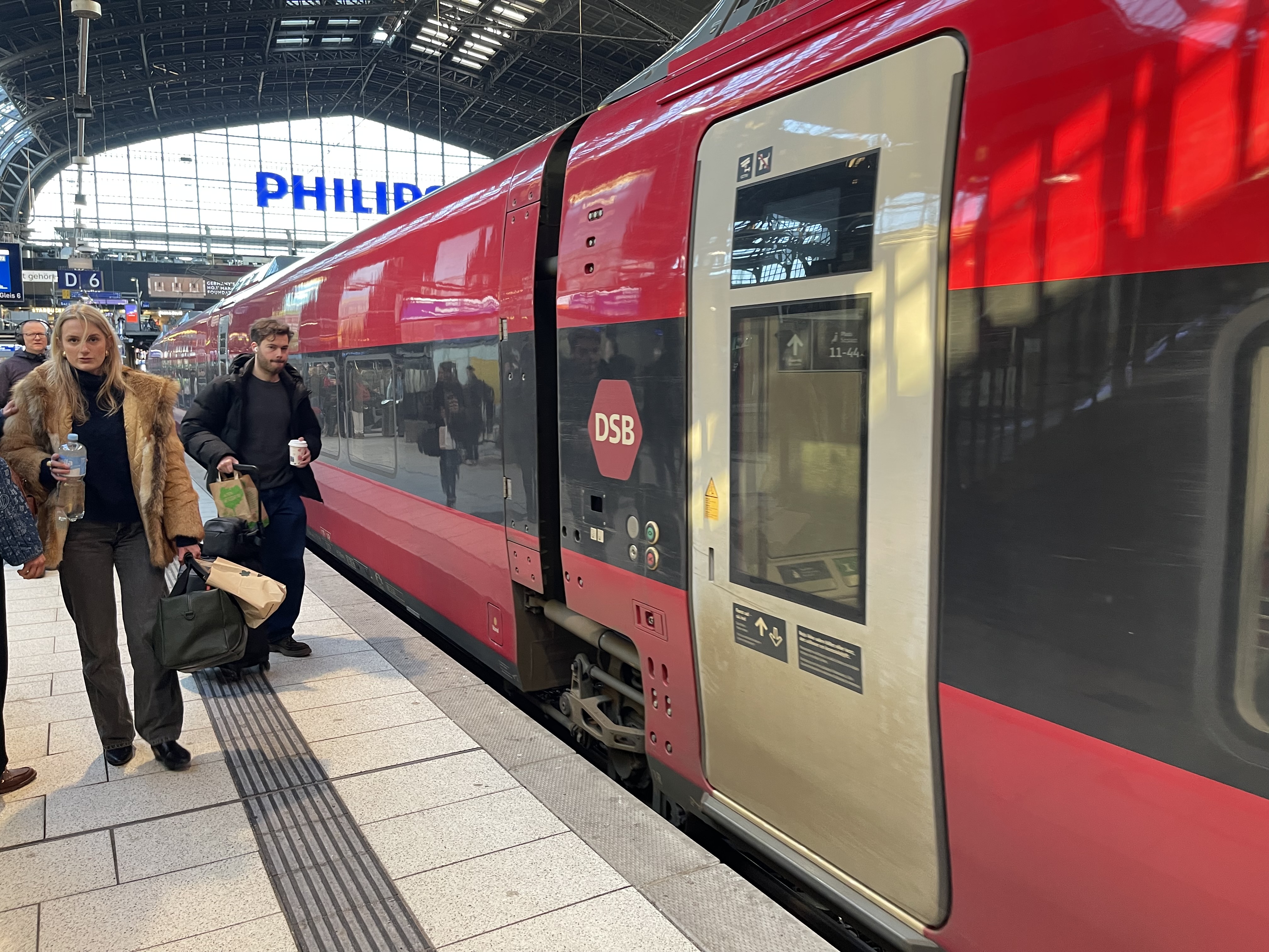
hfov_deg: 69.4
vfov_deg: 54.9
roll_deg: +0.4
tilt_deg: -7.4
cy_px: 476
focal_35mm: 25
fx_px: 916
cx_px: 634
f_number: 1.6
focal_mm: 5.1
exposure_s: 1/50
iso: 160
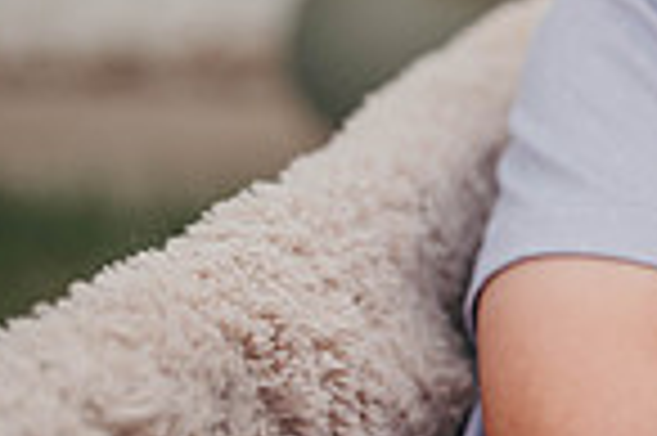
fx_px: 2534
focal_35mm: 139
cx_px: 1166
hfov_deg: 13.4
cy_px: 34
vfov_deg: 9.8
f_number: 1.8
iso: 50
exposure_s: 1/2000
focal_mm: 35
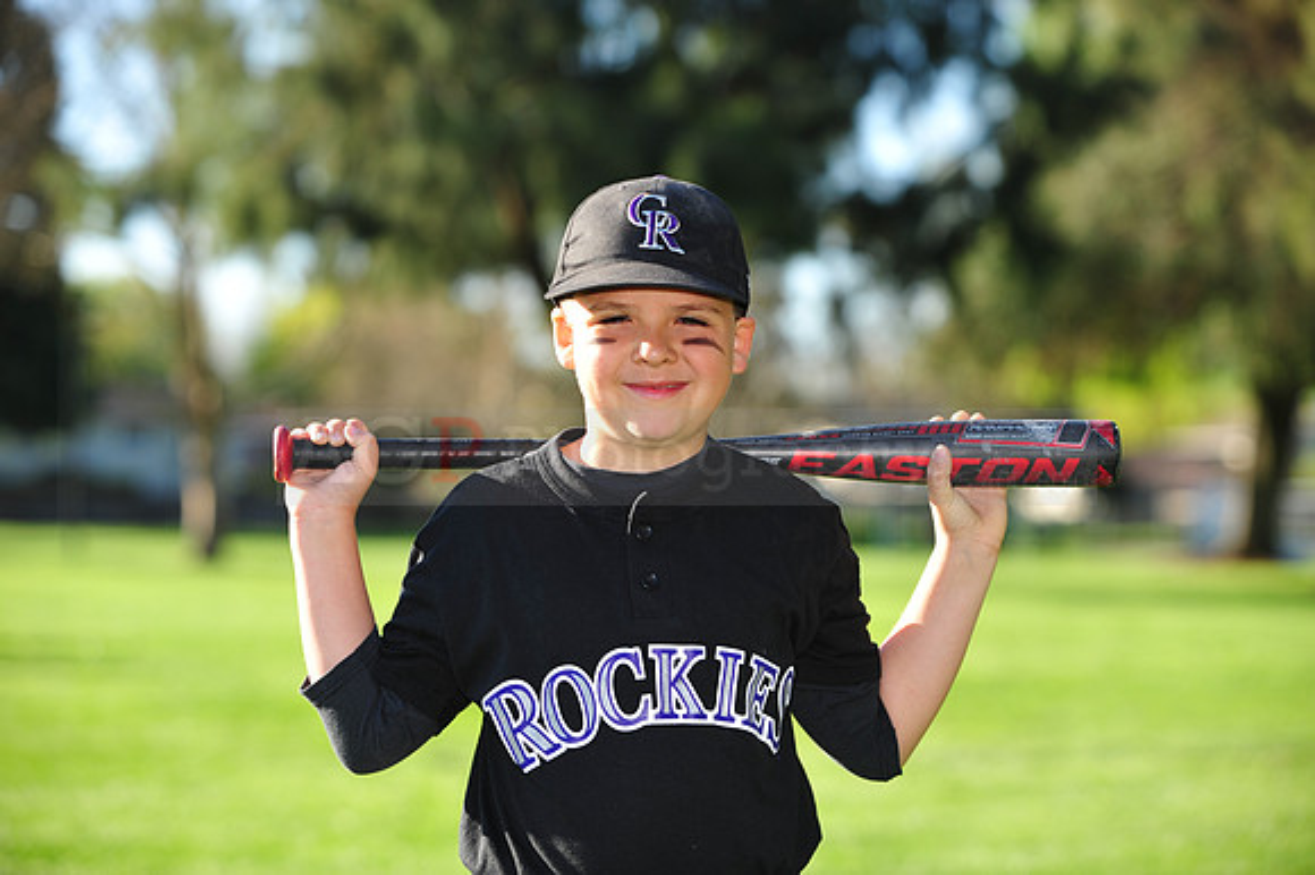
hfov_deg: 18.3
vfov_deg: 12.2
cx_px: 658
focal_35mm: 112
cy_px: 438
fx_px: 4089
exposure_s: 1/500
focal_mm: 112
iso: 200
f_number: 4.5
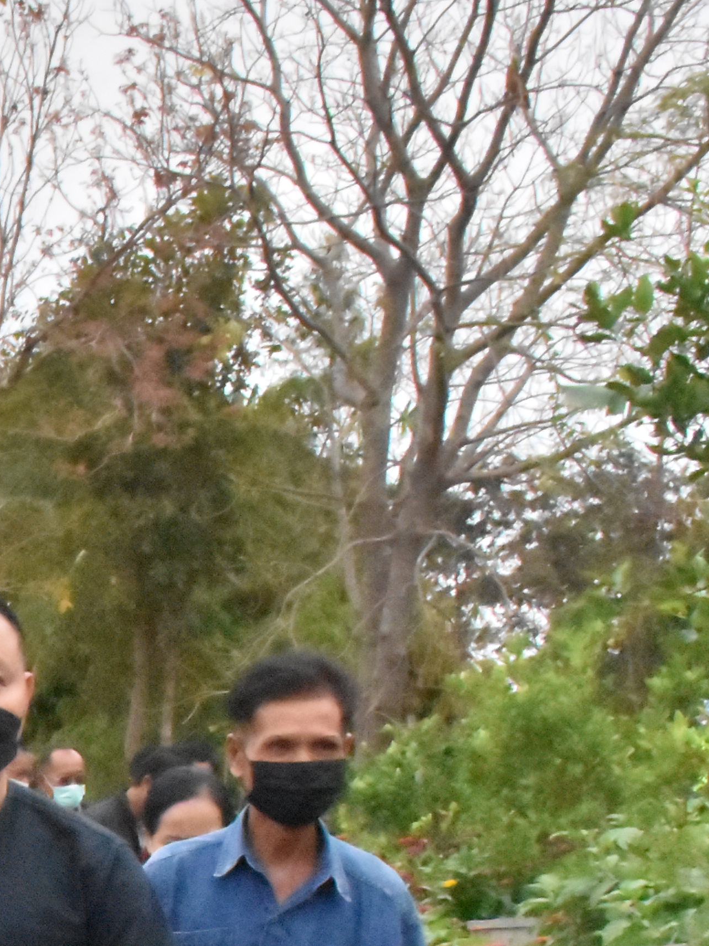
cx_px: -539
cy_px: 1059
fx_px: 2759
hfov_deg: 13.3
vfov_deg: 18.6
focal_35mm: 101
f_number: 20
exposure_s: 1/1600
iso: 8000
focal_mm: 20
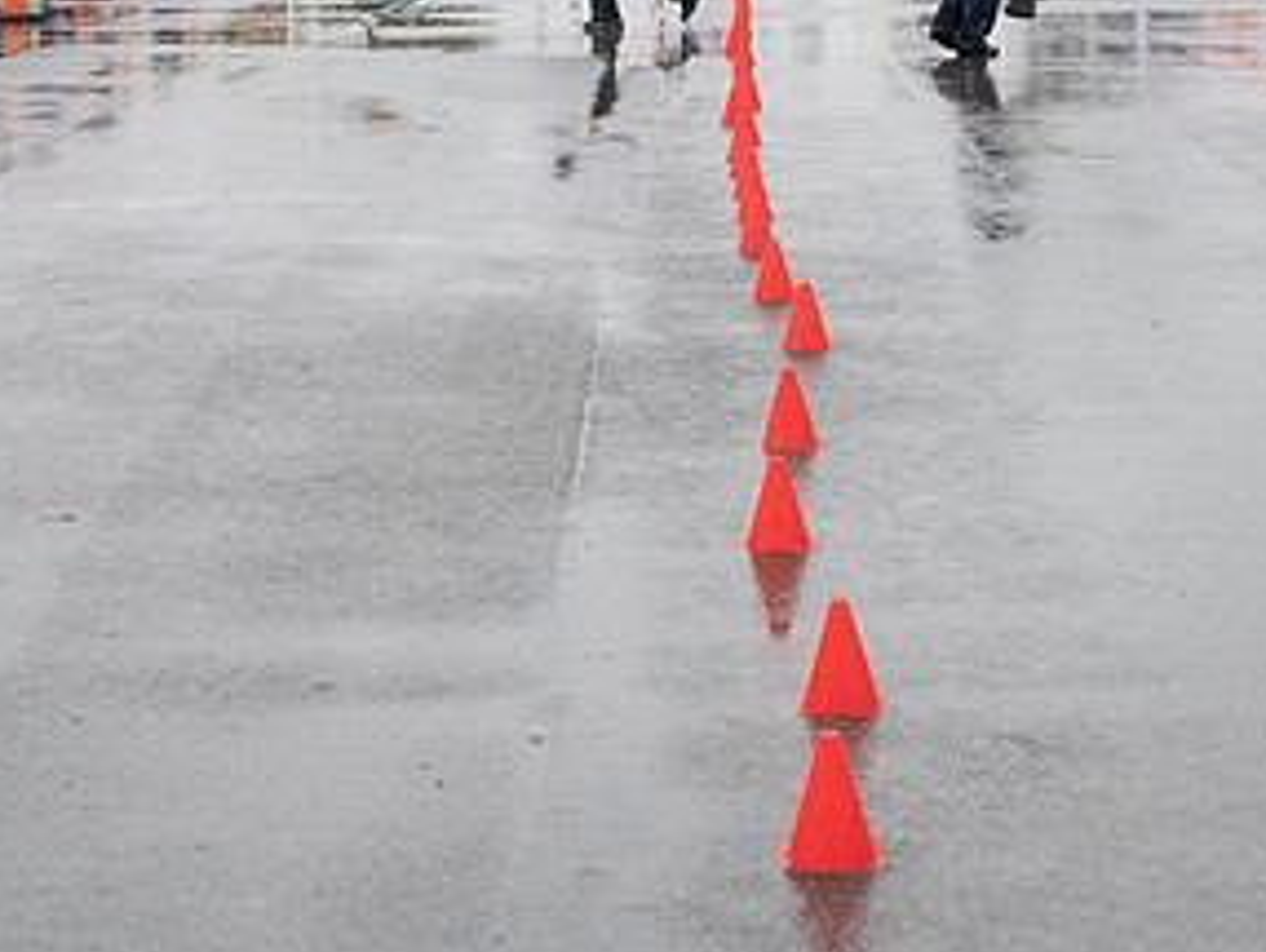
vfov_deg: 13.5
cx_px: 806
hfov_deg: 18.0
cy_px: 142
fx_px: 3990
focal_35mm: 109
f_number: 5
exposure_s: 1/800
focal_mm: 56
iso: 500
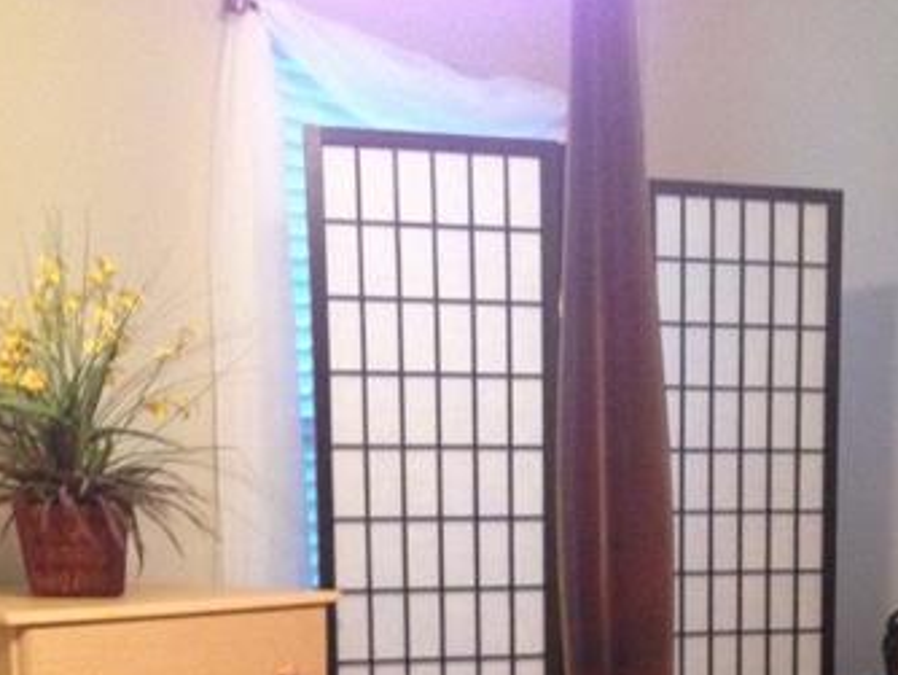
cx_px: 661
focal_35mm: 79
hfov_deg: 24.5
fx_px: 2051
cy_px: 780
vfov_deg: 17.9
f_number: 2.4
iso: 400
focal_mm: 4.12
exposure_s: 1/17
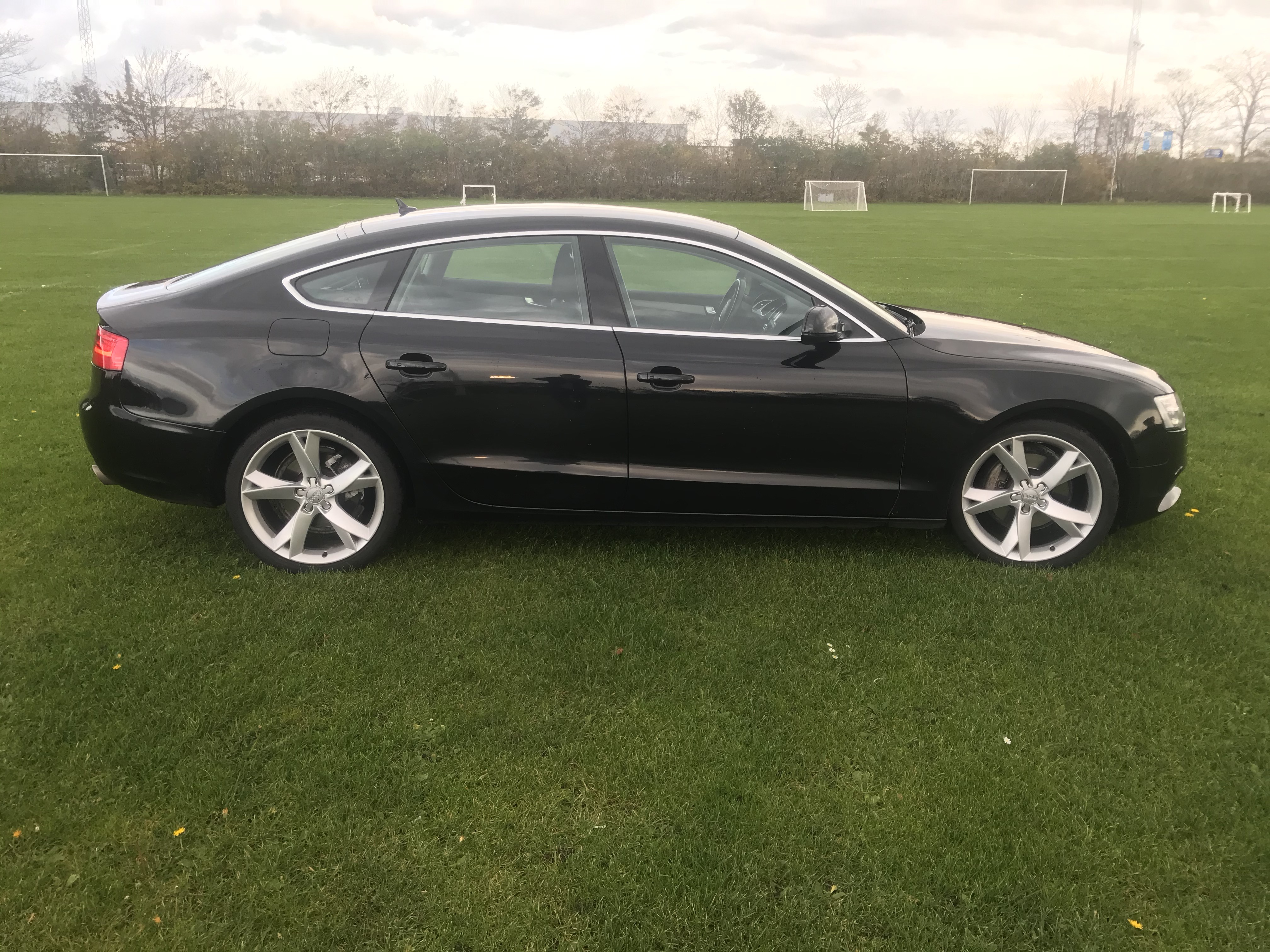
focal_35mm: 28
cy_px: 476
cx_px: 635
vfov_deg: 49.7
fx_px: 1027
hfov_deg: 63.4
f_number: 1.8
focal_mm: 3.99
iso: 32
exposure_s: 1/150
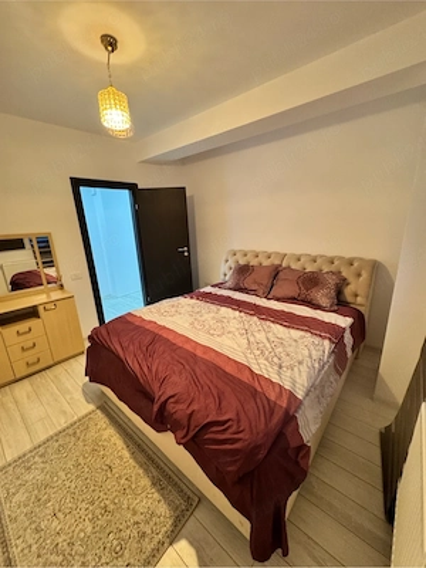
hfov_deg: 85.7
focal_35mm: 14
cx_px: 213
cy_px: 284
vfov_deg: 102.1
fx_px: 230
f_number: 2.2
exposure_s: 1/50
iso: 320
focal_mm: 2.22
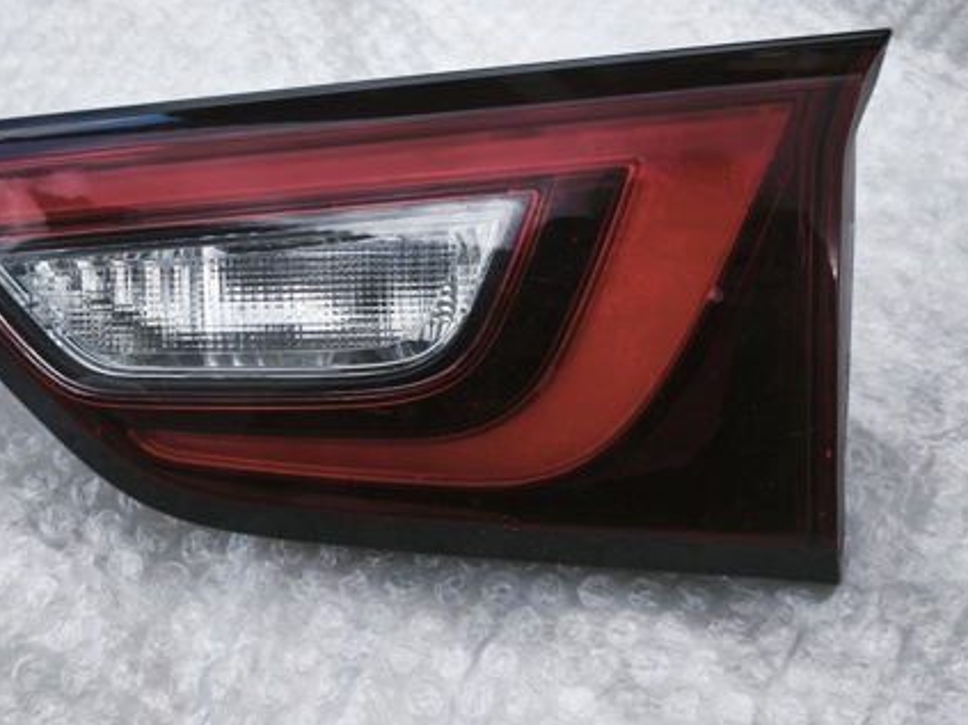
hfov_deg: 36.2
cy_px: 293
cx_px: 503
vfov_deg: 27.5
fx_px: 1482
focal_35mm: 53
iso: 80
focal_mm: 5.35
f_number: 1.7
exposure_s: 1/750
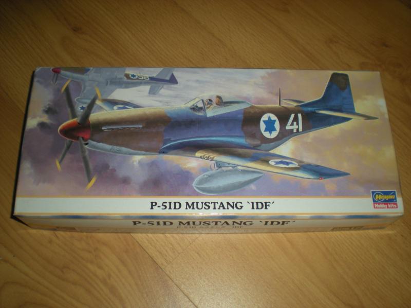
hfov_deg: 49.0
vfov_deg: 37.7
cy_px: 154
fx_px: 451
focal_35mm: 38
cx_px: 206
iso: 64
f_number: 3.1
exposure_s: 1/60
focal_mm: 6.3
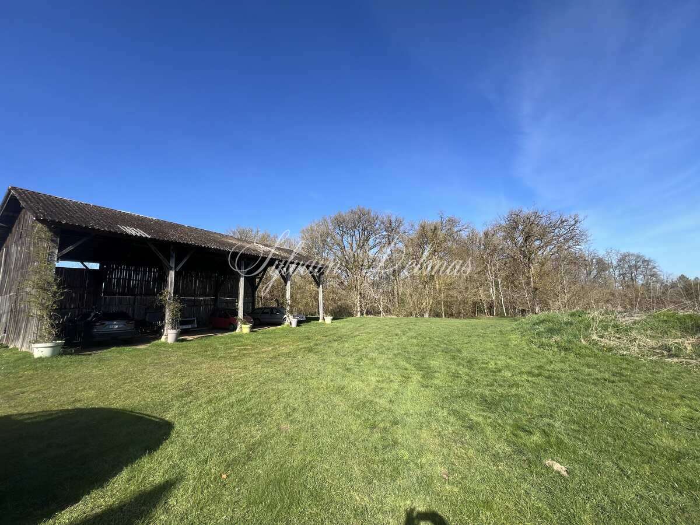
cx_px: 350
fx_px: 263
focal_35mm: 13
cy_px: 262
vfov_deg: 89.9
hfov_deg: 106.2
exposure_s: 1/1155
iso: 32
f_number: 1.8
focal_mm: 1.57
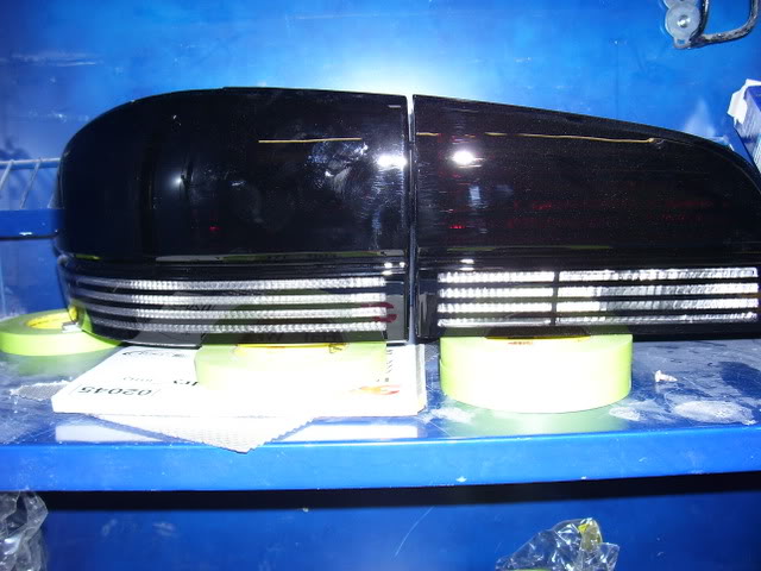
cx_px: 380
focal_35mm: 34
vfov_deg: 41.8
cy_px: 286
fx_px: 747
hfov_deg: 54.0
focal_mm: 5.6
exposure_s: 1/60
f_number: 2.7
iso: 80
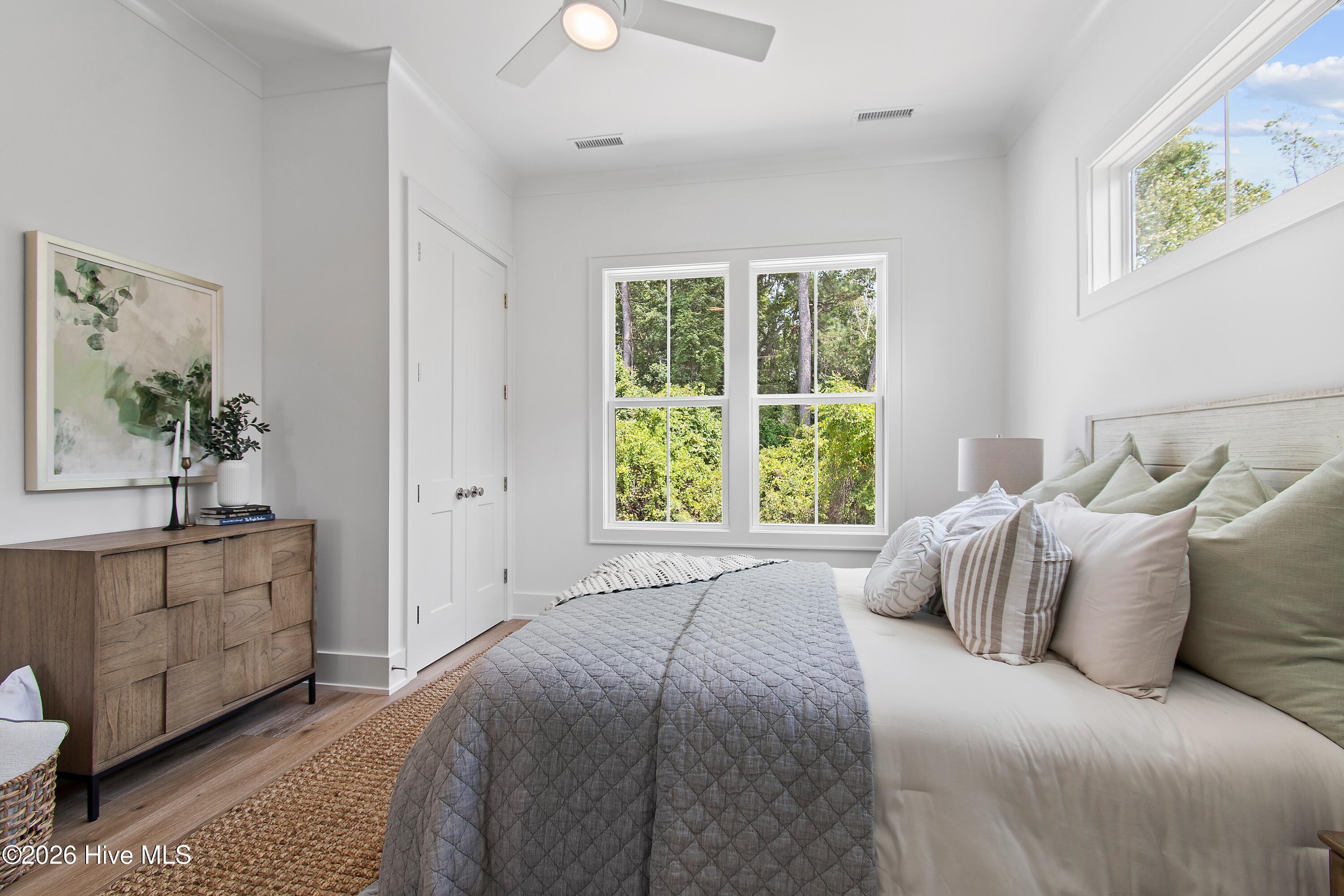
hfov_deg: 100.4
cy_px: 448
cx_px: 672
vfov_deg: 77.3
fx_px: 560
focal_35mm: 15
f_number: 4.5
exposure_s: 1/5
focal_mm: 10
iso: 100
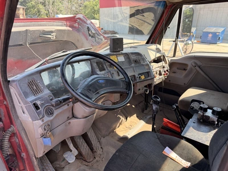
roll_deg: +2.2
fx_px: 158
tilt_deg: -22.7
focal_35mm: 24
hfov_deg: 71.6
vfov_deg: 56.8
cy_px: 86
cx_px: 114
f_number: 1.78
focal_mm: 6.76
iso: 100
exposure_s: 1/593
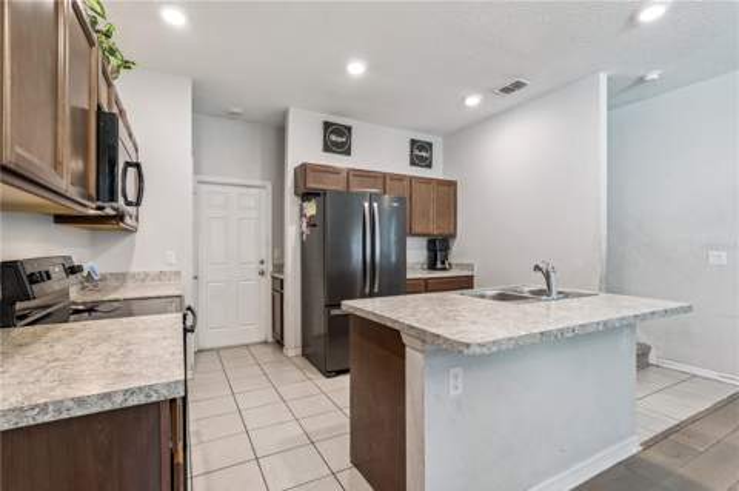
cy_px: 246
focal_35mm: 16
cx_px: 370
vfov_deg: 73.6
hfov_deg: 96.8
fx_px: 328
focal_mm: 16
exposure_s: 1/13
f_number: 10
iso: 800
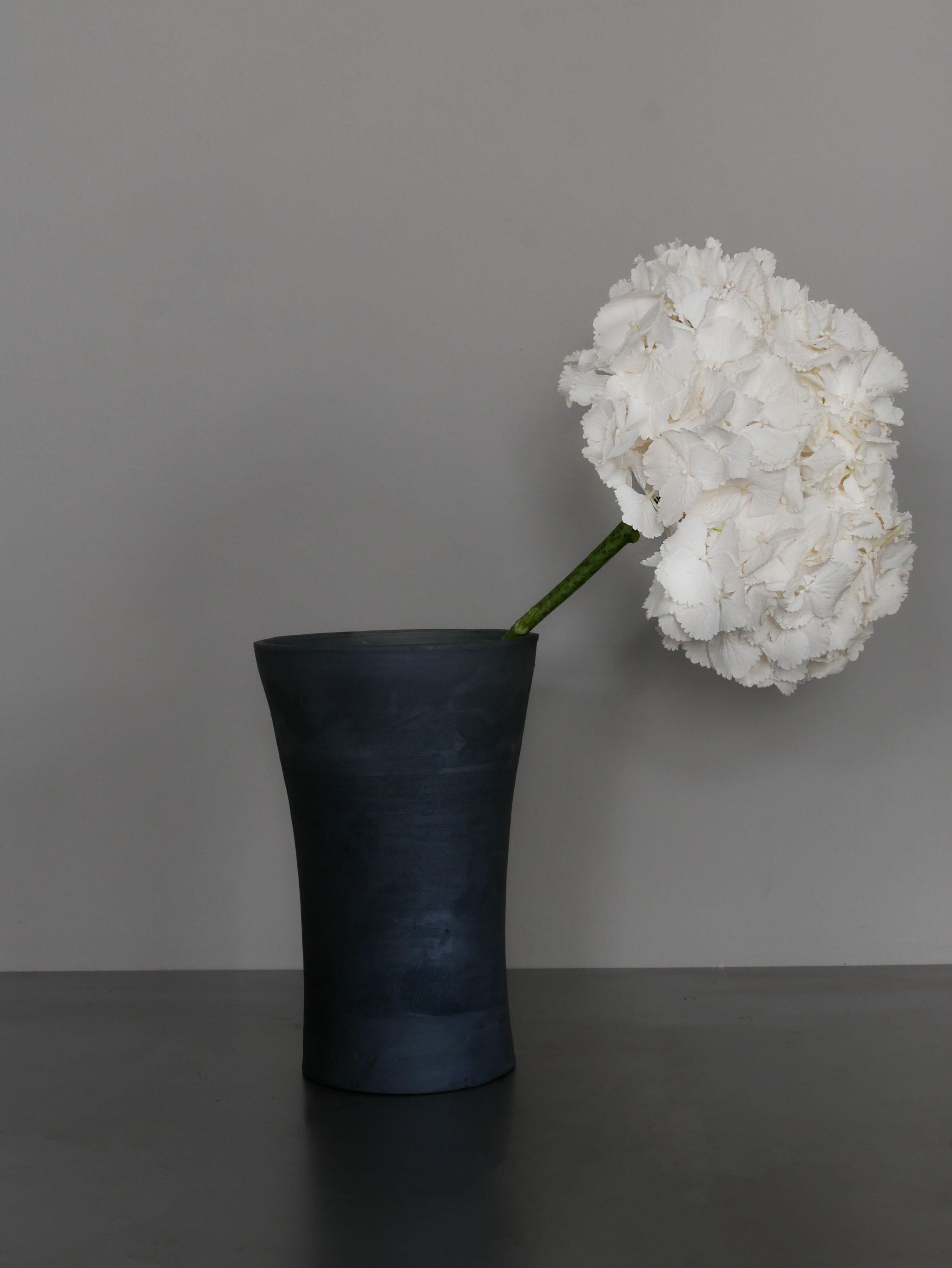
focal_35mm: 64
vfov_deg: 30.3
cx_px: 476
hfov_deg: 22.9
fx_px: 2345
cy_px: 634
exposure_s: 1/2.5
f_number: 18
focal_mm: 32
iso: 400
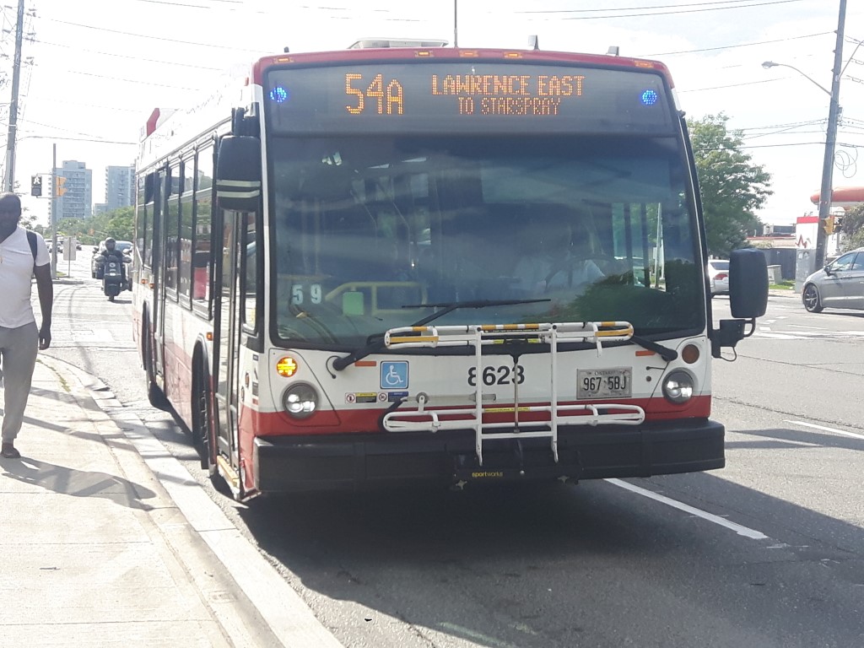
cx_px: 432
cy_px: 324
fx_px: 774
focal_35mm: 31
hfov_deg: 58.4
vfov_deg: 45.4
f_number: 1.9
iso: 40
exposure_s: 1/745
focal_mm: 3.7
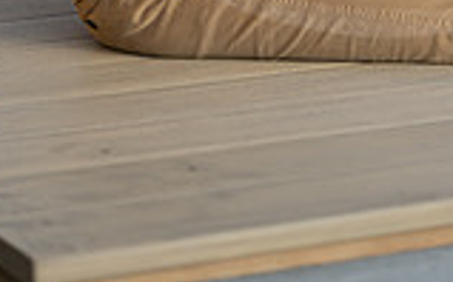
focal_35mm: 245
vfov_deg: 5.2
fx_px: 3021
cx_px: 362
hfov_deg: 8.6
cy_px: -333
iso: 200
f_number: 1.8
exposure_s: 1/320
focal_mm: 85
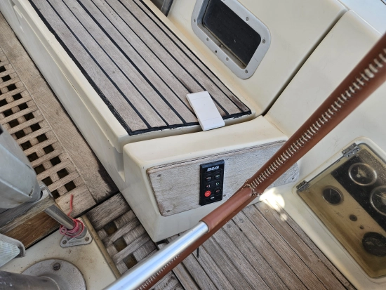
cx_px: 193
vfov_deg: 58.9
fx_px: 257
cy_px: 145
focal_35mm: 23
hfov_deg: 73.9
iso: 16
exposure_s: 1/180
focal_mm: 6.3
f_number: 1.7
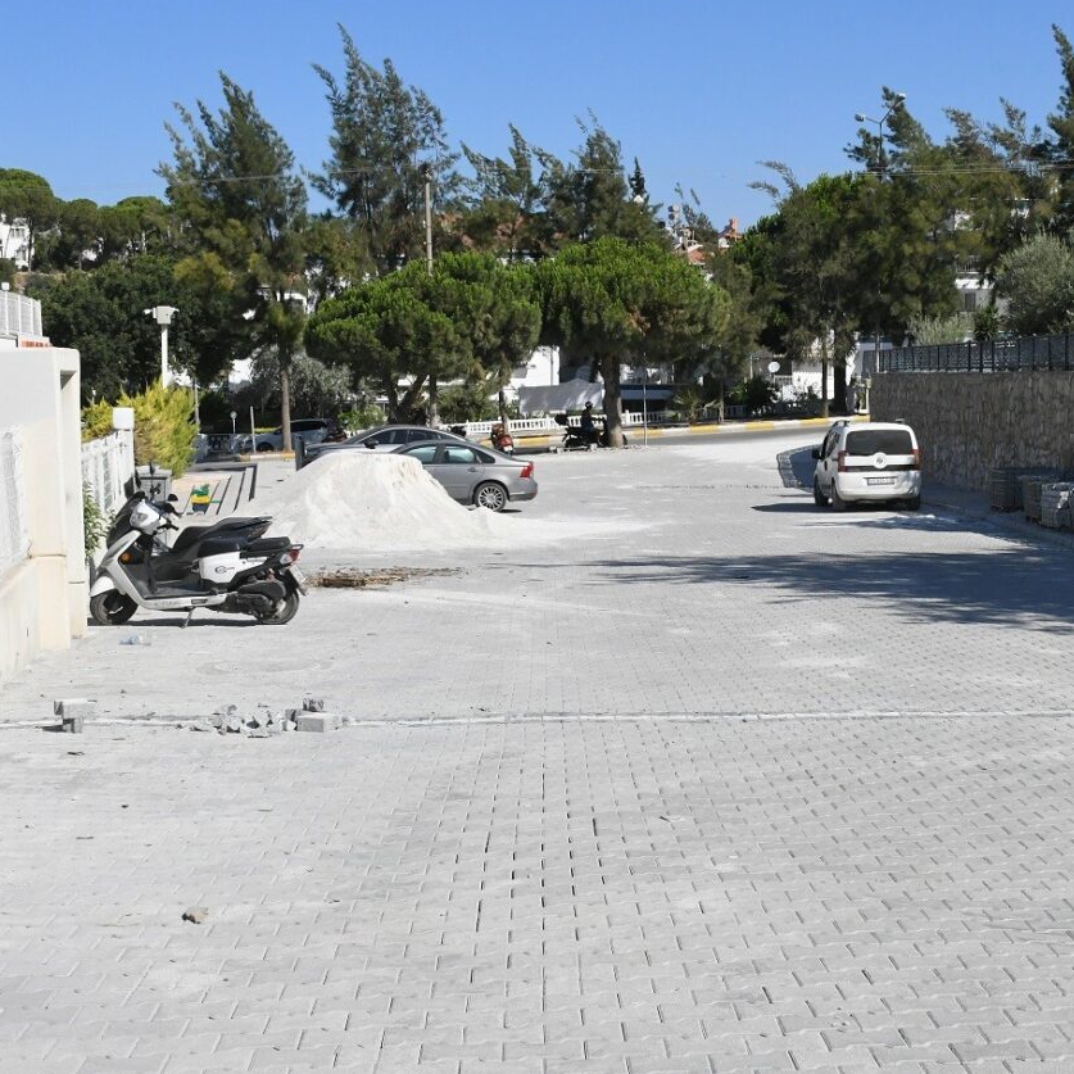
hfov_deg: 32.5
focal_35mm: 52
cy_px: 529
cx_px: 733
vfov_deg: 32.8
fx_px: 1825
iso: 1600
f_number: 13
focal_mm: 27
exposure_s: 1/2500
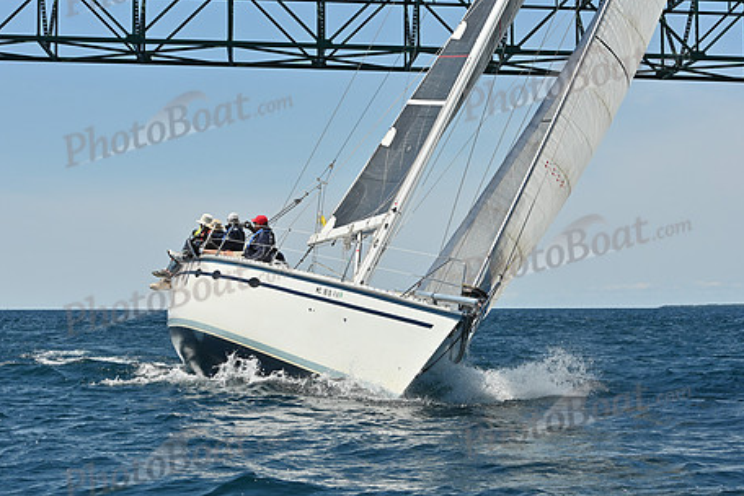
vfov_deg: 15.3
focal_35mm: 89
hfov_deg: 22.9
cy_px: 187
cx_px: 379
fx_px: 1839
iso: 320
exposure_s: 1/1000
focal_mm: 70
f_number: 11
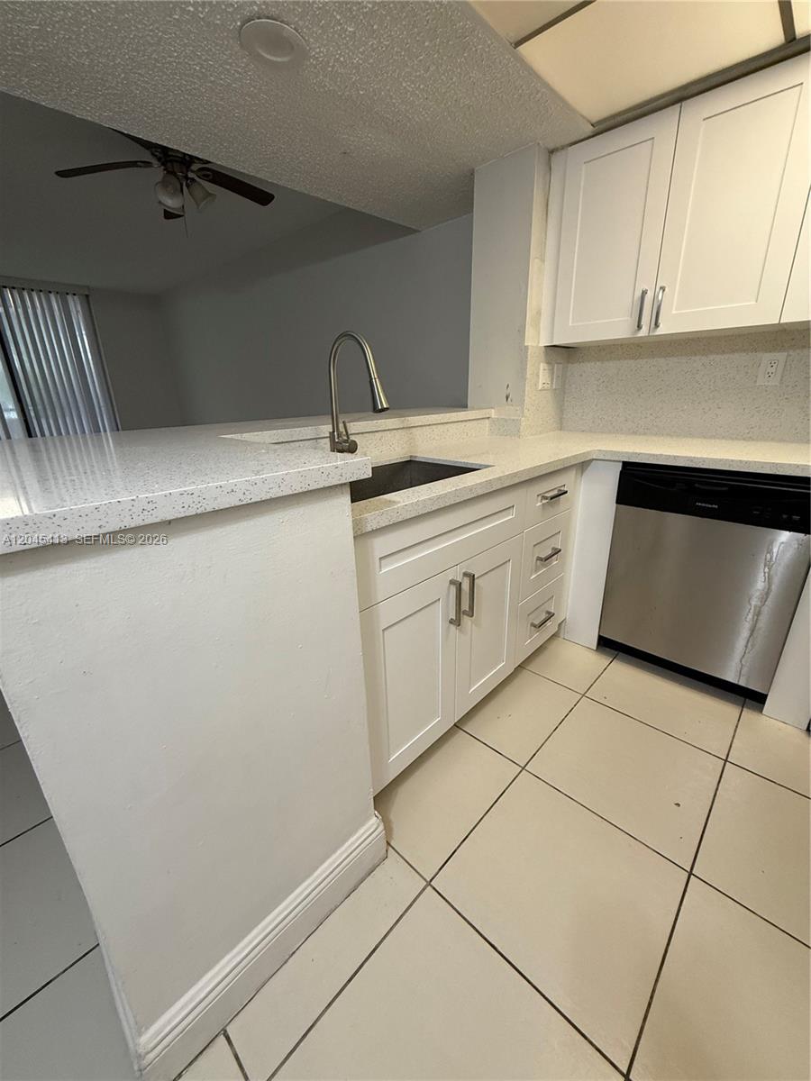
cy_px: 540
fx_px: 437
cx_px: 406
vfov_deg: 102.1
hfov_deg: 85.7
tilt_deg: -19.4
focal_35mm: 14
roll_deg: +1.2
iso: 250
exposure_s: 1/60
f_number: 2.2
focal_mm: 2.22
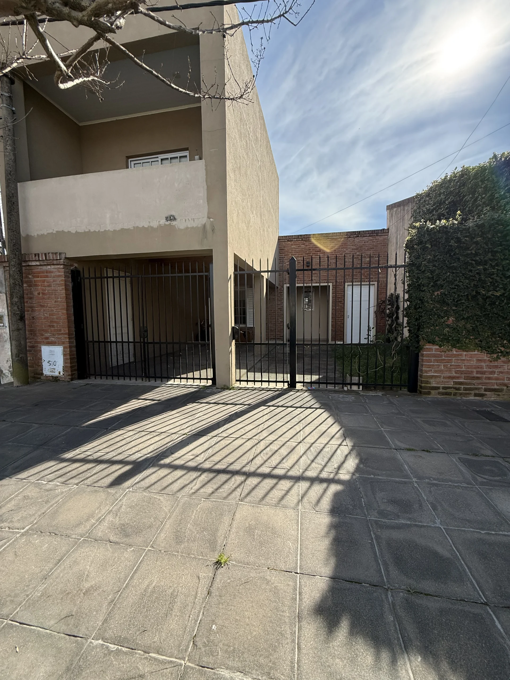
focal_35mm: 14
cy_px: 340
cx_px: 255
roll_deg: +0.1
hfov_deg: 85.7
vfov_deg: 102.1
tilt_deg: -4.8
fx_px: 275
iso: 64
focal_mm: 2.22
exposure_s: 1/1497
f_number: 2.2
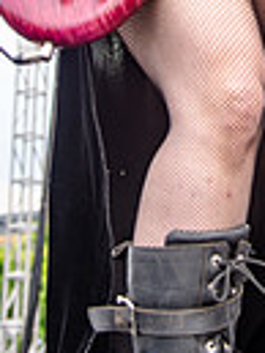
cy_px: -151
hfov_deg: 12.9
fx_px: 1162
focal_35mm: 114
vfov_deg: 16.0
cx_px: 224
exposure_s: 1/320
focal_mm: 34
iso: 200
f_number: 3.2
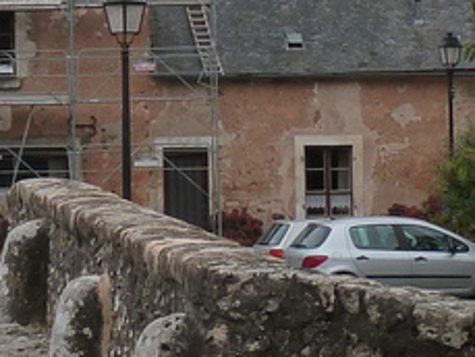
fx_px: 3446
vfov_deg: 5.9
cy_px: 75
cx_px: -135
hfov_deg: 7.8
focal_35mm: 251
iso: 125
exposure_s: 1/250
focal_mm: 7.9
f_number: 4
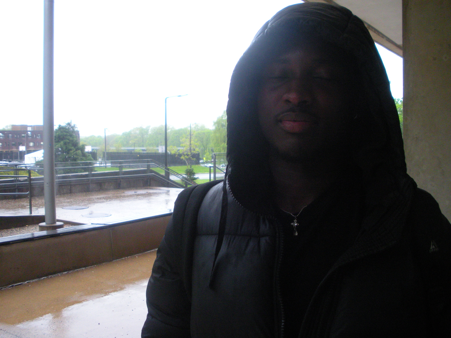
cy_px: 169
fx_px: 469
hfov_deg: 51.4
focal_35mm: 36
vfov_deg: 39.7
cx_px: 226
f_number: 3.5
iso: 285
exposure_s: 1/65
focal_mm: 6.3
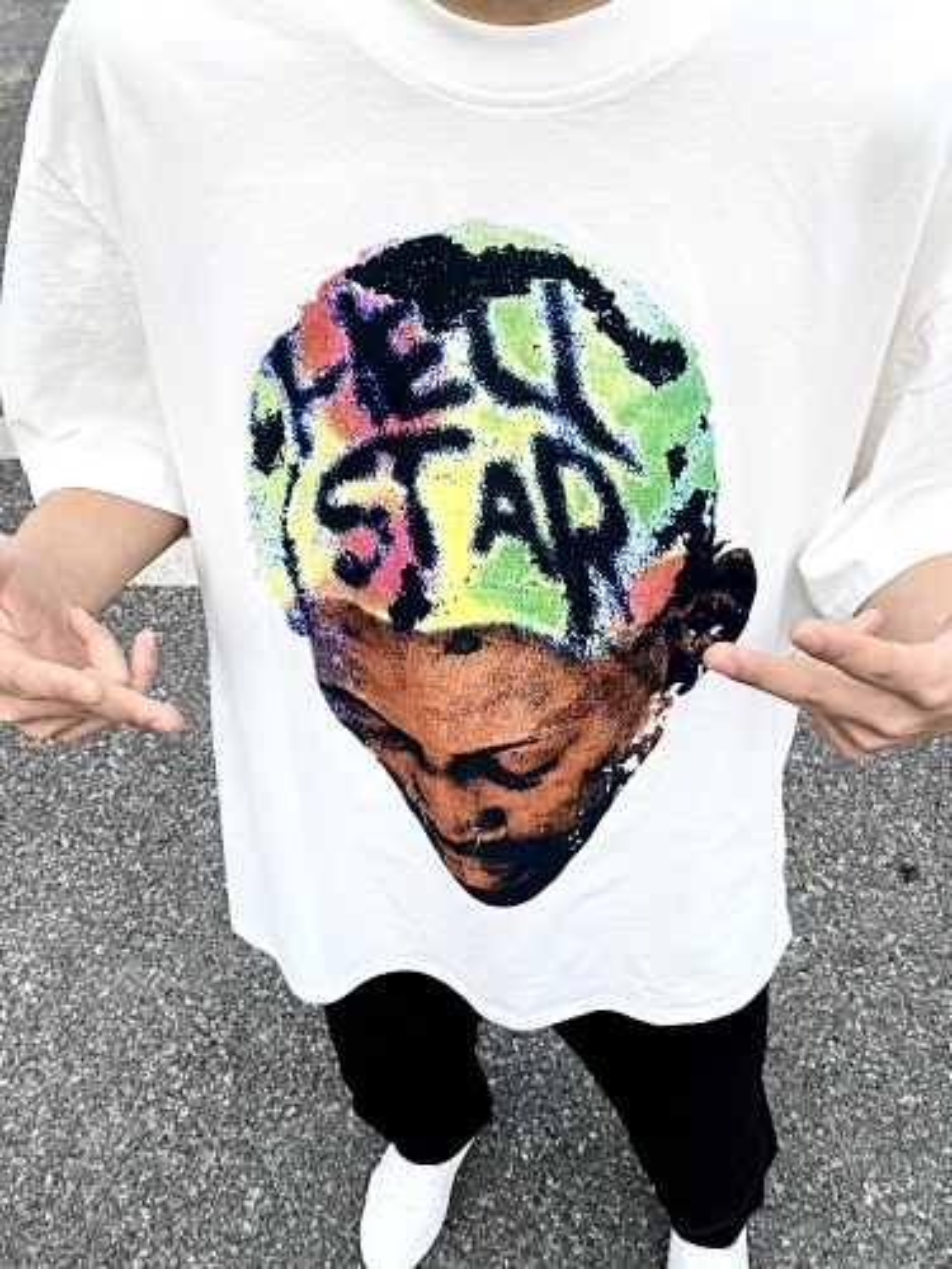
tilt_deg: -50.5
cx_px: 476
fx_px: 953
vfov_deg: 67.3
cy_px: 634
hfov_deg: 53.1
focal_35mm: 26
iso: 32
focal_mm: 4.25
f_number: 1.8
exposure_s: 1/1504
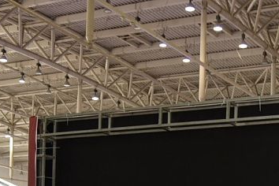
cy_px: 314
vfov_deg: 13.2
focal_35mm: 95
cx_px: 159
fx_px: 736
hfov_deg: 21.4
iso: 1250
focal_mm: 28
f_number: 4
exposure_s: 1/125
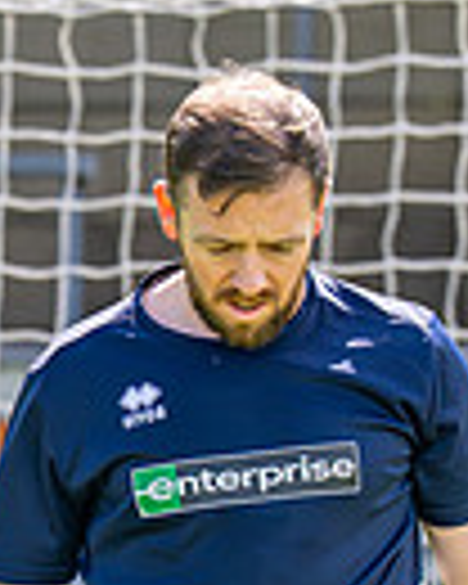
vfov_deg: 2.3
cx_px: -106
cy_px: 590
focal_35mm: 843
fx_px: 14595
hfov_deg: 1.8
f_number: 4
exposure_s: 1/3200
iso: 400
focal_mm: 135
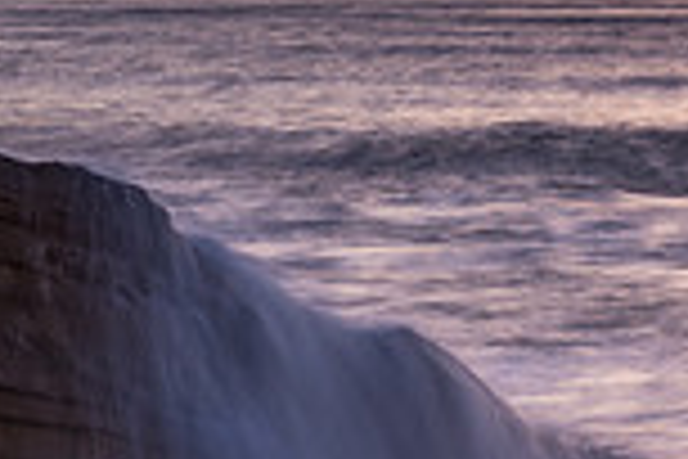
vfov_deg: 5.7
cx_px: 854
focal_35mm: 243
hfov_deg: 8.4
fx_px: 4644
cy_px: 290
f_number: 10
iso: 50
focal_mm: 42
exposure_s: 2
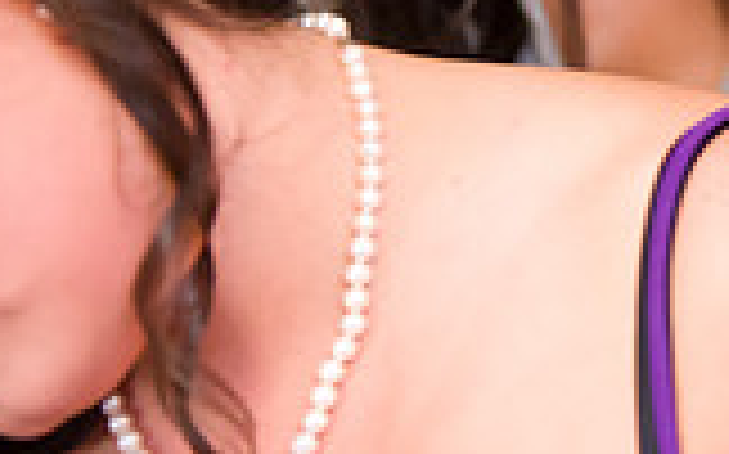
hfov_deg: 9.5
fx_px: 4209
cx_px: 1242
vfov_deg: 6.1
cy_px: -148
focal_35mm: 212
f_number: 3.2
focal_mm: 58
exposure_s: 1/125
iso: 1600
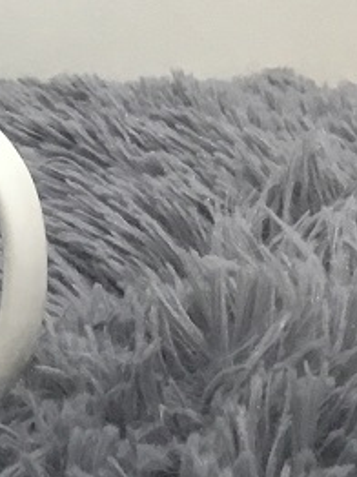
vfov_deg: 13.5
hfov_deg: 9.8
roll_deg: -0.3
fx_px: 1956
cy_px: -87
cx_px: -317
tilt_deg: -7.1
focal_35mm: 142
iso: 100
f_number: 2.4
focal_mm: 3.3
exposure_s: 1/33
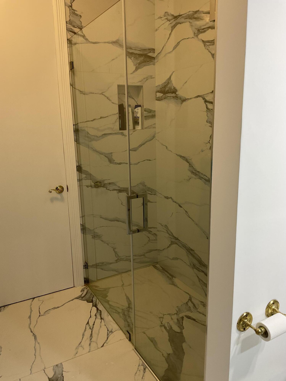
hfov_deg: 48.2
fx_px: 319
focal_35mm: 29
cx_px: 143
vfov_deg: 61.7
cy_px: 190
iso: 50
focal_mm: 3
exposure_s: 1/60
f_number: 1.8
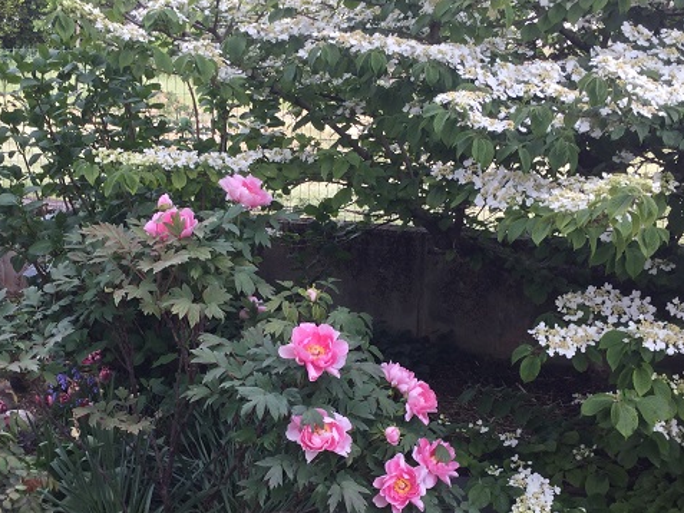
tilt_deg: -17.4
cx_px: 265
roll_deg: -1.0
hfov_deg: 36.6
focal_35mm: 52
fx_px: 1028
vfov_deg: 28.0
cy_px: 310
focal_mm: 3.3
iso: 25
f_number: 2.4
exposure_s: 1/334
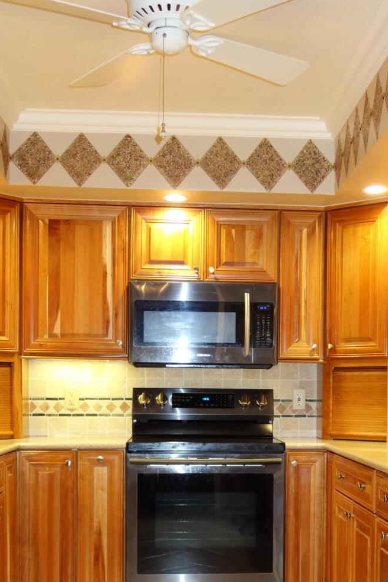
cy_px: 414
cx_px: 260
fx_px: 921
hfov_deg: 23.7
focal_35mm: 57
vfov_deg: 34.5
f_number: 1.8
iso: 125
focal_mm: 10.4
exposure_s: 1/30
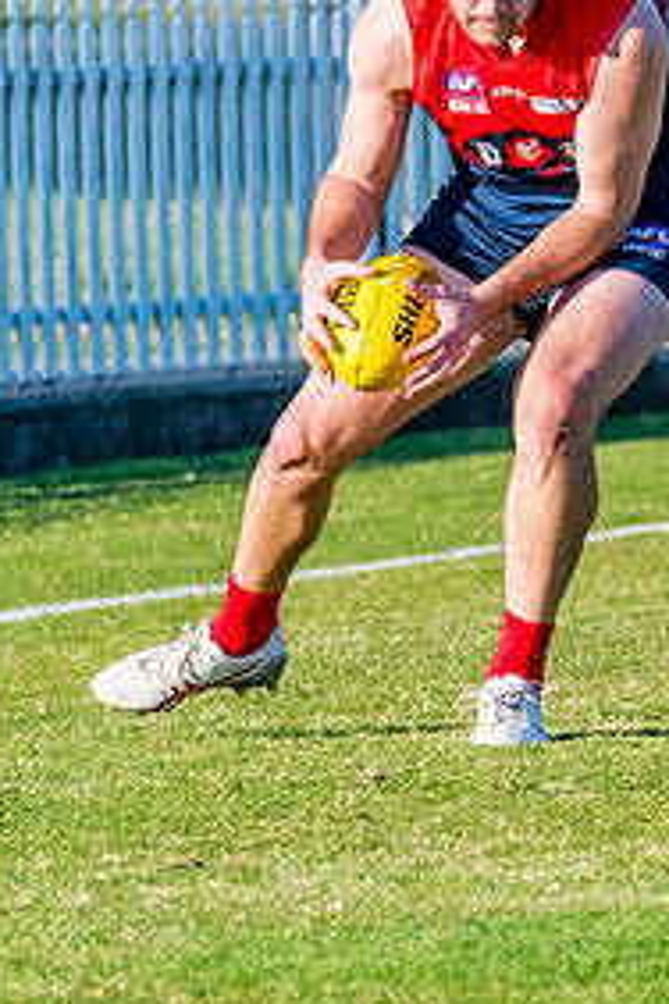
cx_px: 518
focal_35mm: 831
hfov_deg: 1.7
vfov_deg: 2.5
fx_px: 23162
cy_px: 320
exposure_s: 1/1600
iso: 800
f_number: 8
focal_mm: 250
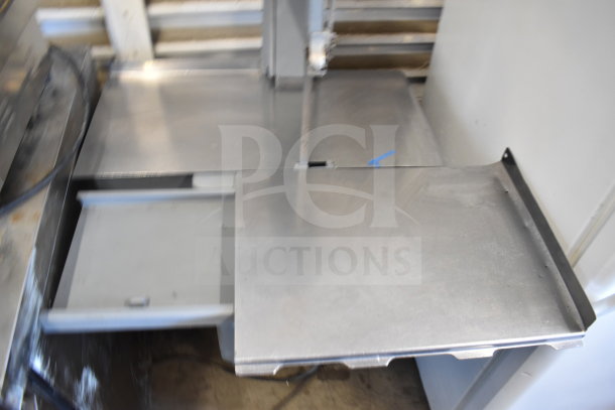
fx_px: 461
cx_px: 308
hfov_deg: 67.4
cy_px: 205
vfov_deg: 48.0
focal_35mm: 27
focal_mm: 18
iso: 1100
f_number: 3.5
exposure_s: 1/30
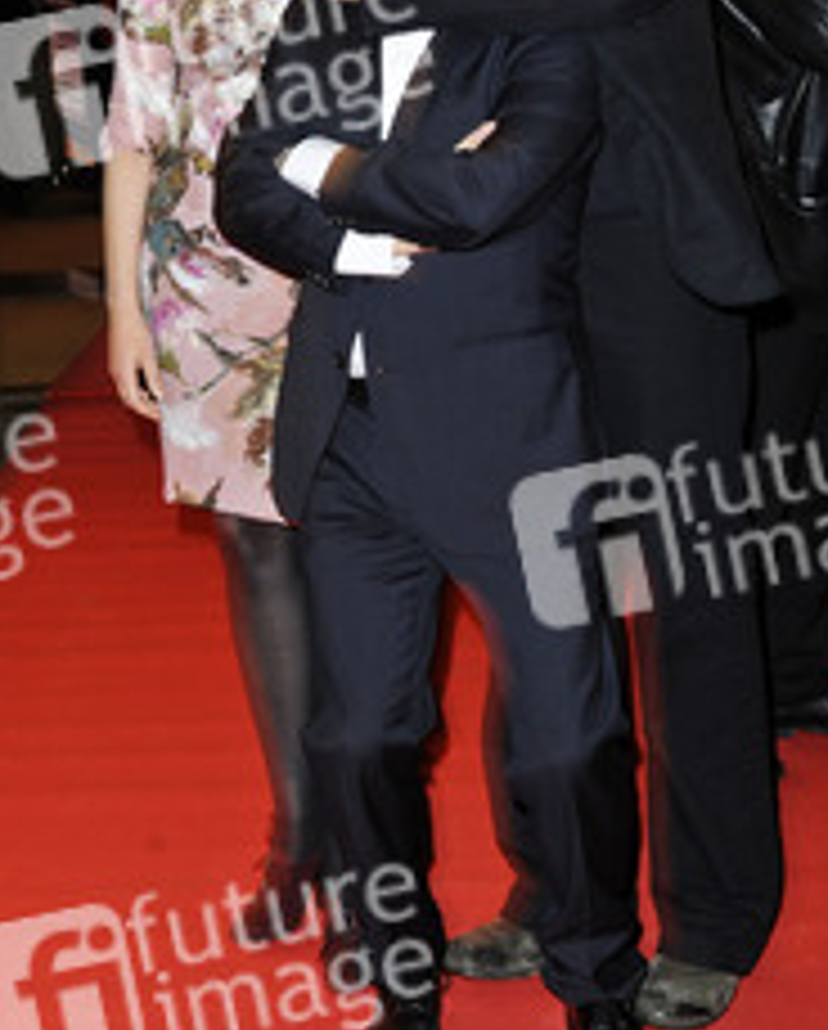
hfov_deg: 21.3
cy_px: 297
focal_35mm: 72
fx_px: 2200
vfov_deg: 26.1
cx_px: 335
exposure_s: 1/20
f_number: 5.6
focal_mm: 44
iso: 1000
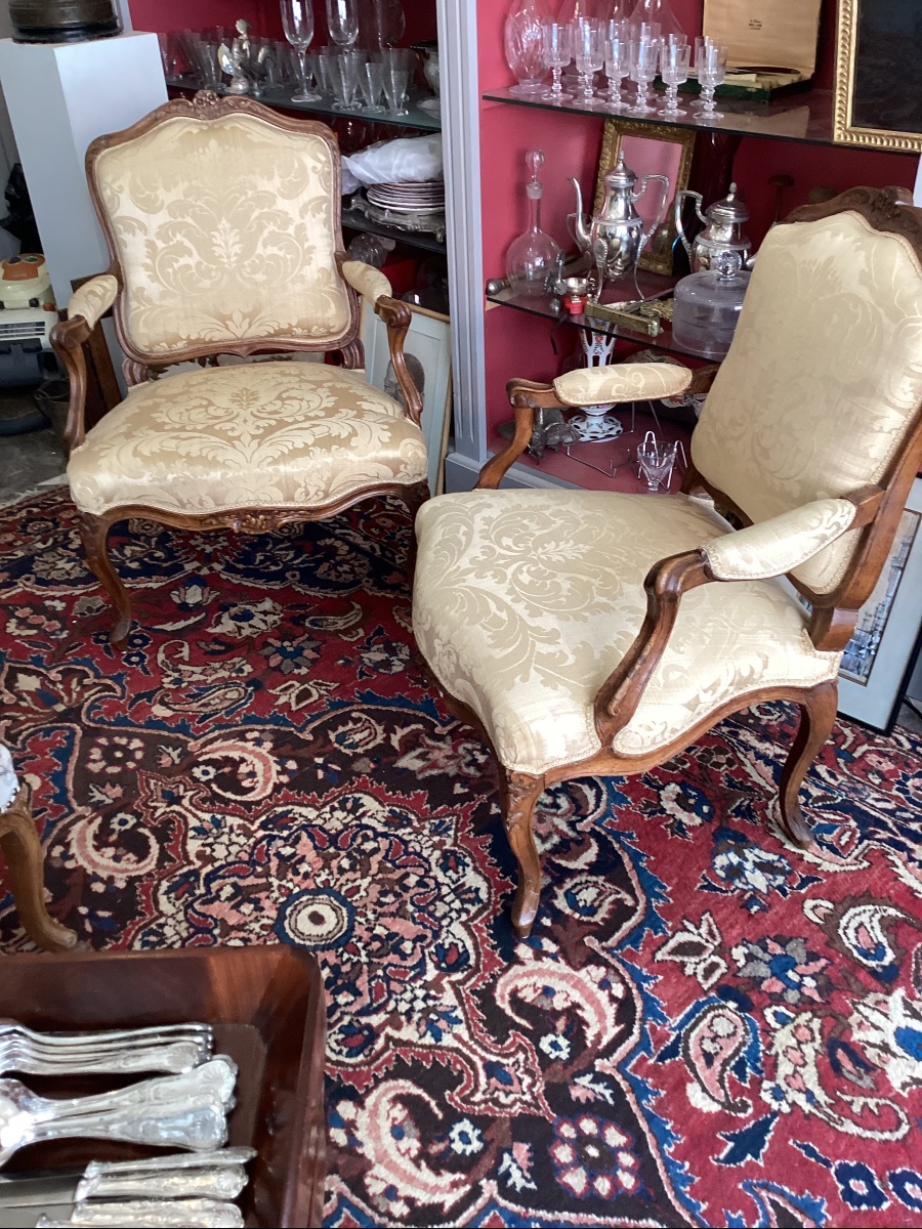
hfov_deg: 45.4
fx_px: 1101
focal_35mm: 31
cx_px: 461
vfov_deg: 58.4
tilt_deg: -34.6
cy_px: 614
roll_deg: +1.8
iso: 125
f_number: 2.4
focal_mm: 3.3
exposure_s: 1/50
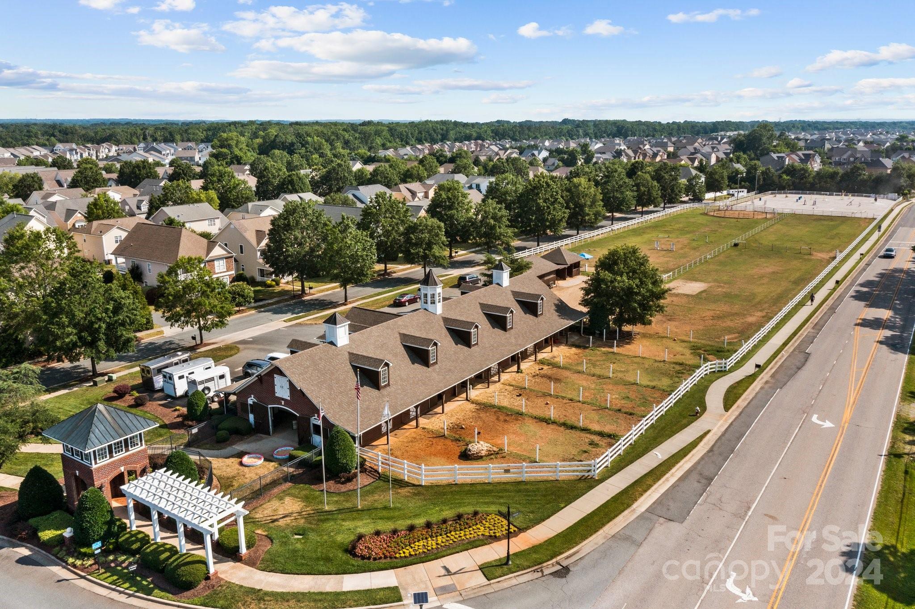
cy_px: 304
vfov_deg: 46.4
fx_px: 711
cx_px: 458
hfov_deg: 65.5
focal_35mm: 28
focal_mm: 10.26
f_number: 6.3
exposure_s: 1/800
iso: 100
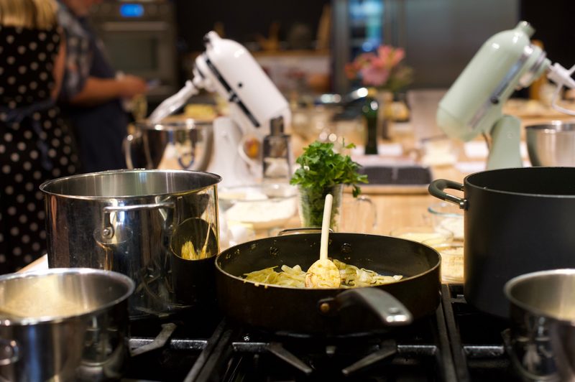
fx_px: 798
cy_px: 191
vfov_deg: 26.9
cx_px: 288
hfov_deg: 39.6
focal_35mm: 50
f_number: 2.8
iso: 1250
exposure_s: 1/125
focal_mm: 50
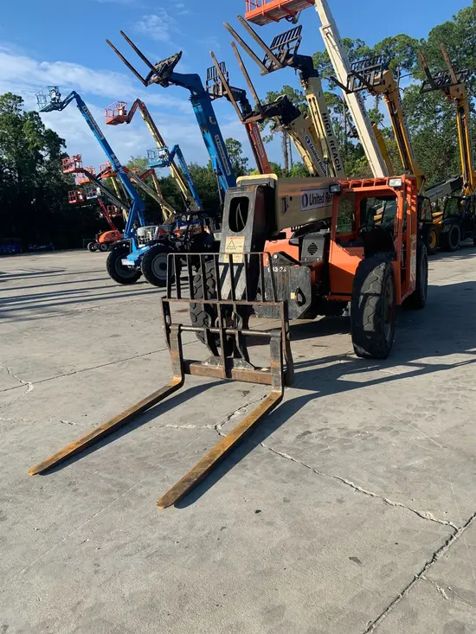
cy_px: 317
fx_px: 477
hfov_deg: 53.1
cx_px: 238
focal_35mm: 26
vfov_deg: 67.3
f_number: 1.8
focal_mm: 4.25
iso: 25
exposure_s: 1/1205
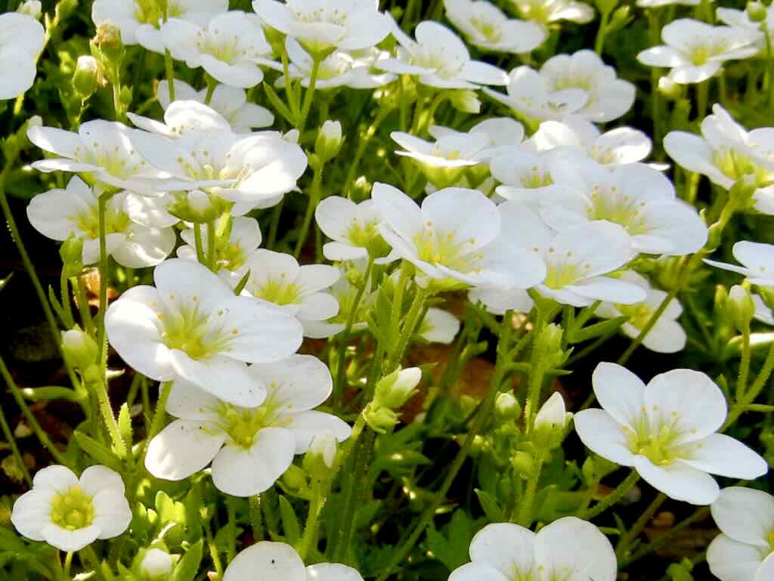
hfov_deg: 59.9
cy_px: 290
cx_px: 387
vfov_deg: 46.8
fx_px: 671
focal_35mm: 30
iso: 160
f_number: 3.5
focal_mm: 5.4
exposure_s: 1/397
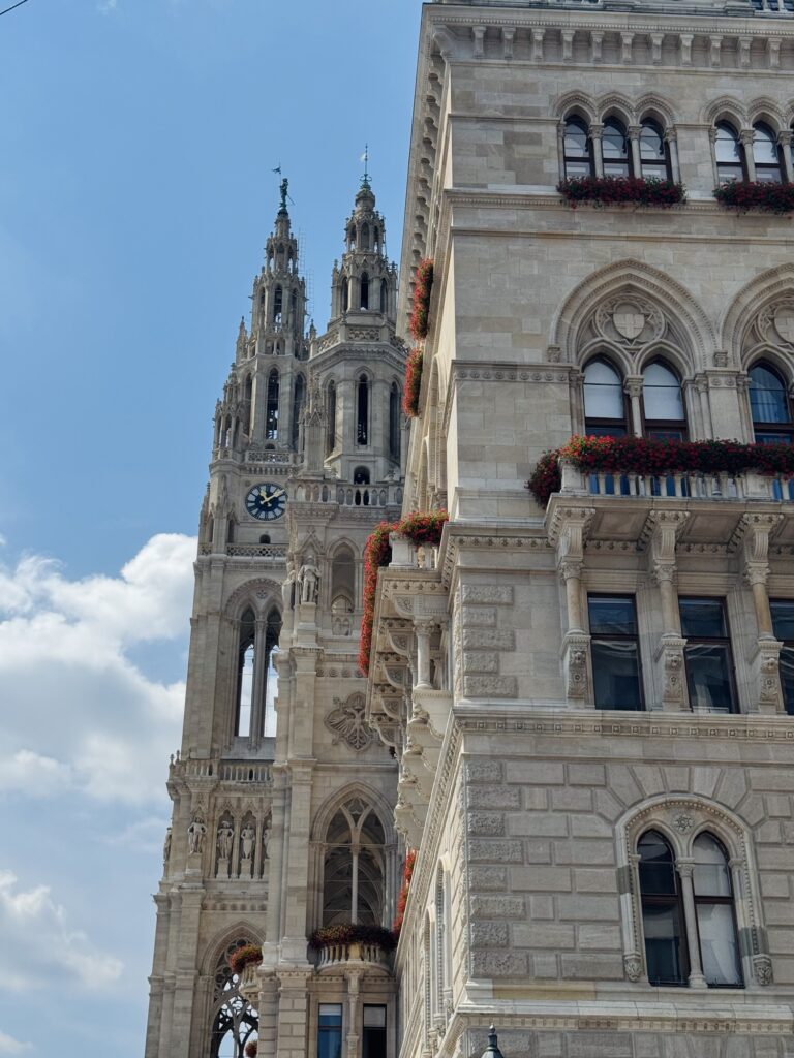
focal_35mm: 48
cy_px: 529
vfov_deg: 39.7
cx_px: 397
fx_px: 1468
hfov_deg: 30.3
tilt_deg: +28.4
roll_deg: +0.5
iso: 64
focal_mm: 6.76
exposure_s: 1/7937
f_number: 1.78
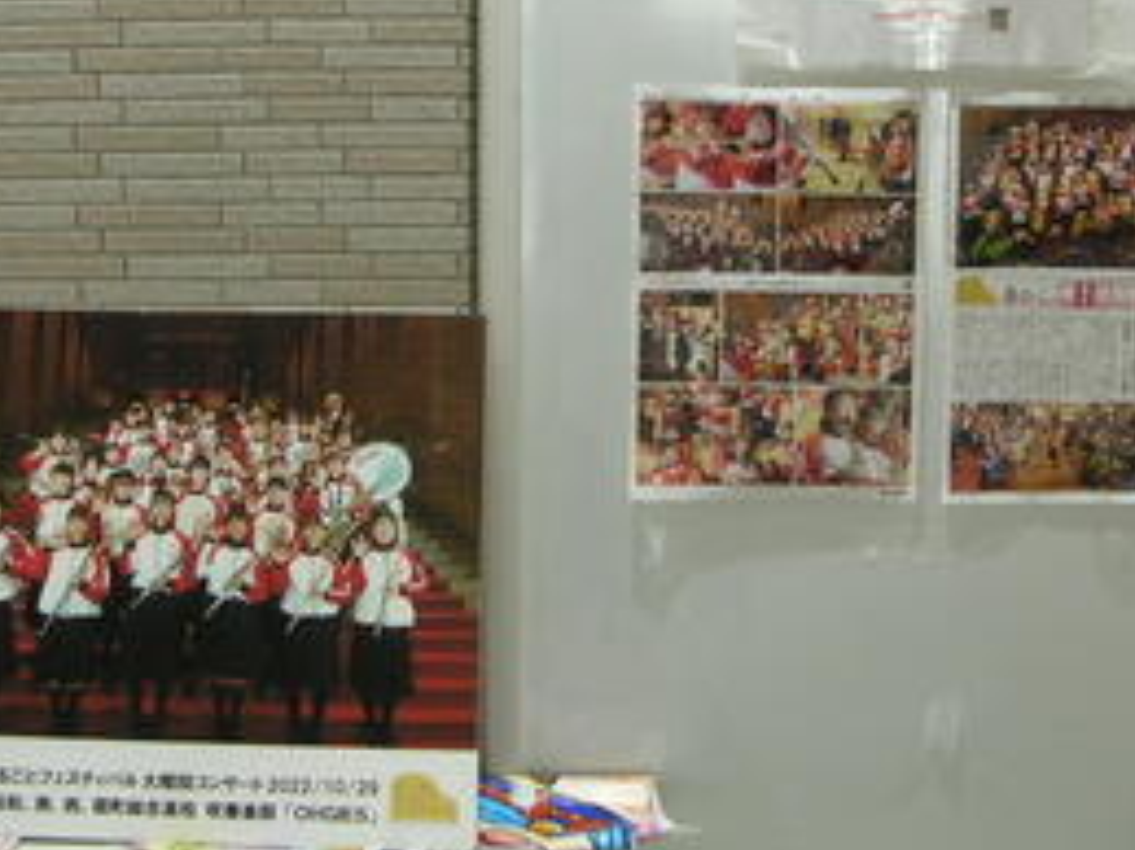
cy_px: 320
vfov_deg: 26.9
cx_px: 631
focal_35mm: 54
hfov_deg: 35.5
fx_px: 1770
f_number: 2.8
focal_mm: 5.8
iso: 50
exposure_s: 1/10.3
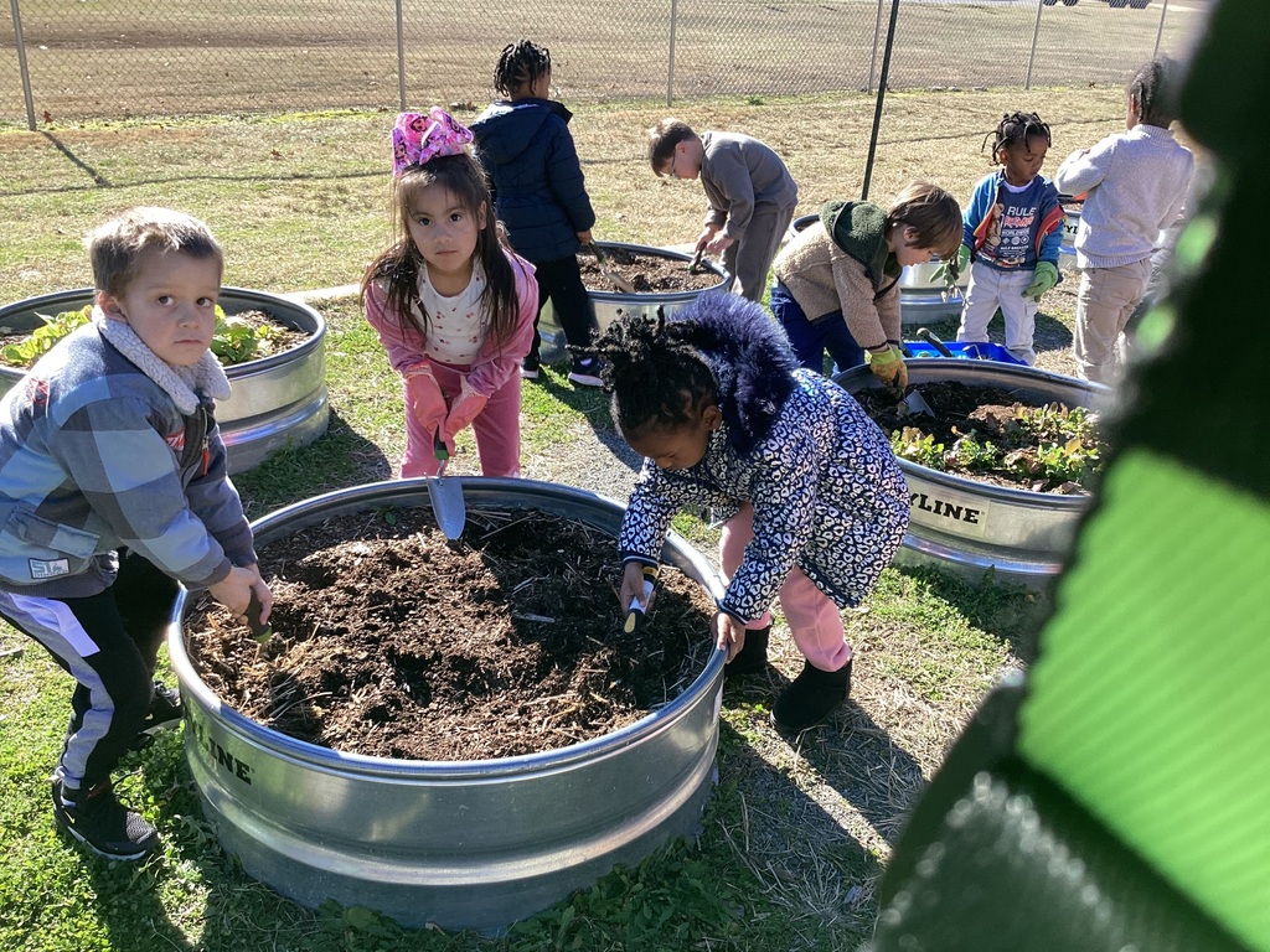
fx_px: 1137
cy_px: 476
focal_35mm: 31
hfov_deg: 58.4
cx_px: 635
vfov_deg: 45.4
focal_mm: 3.3
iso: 25
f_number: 2.4
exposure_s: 1/341
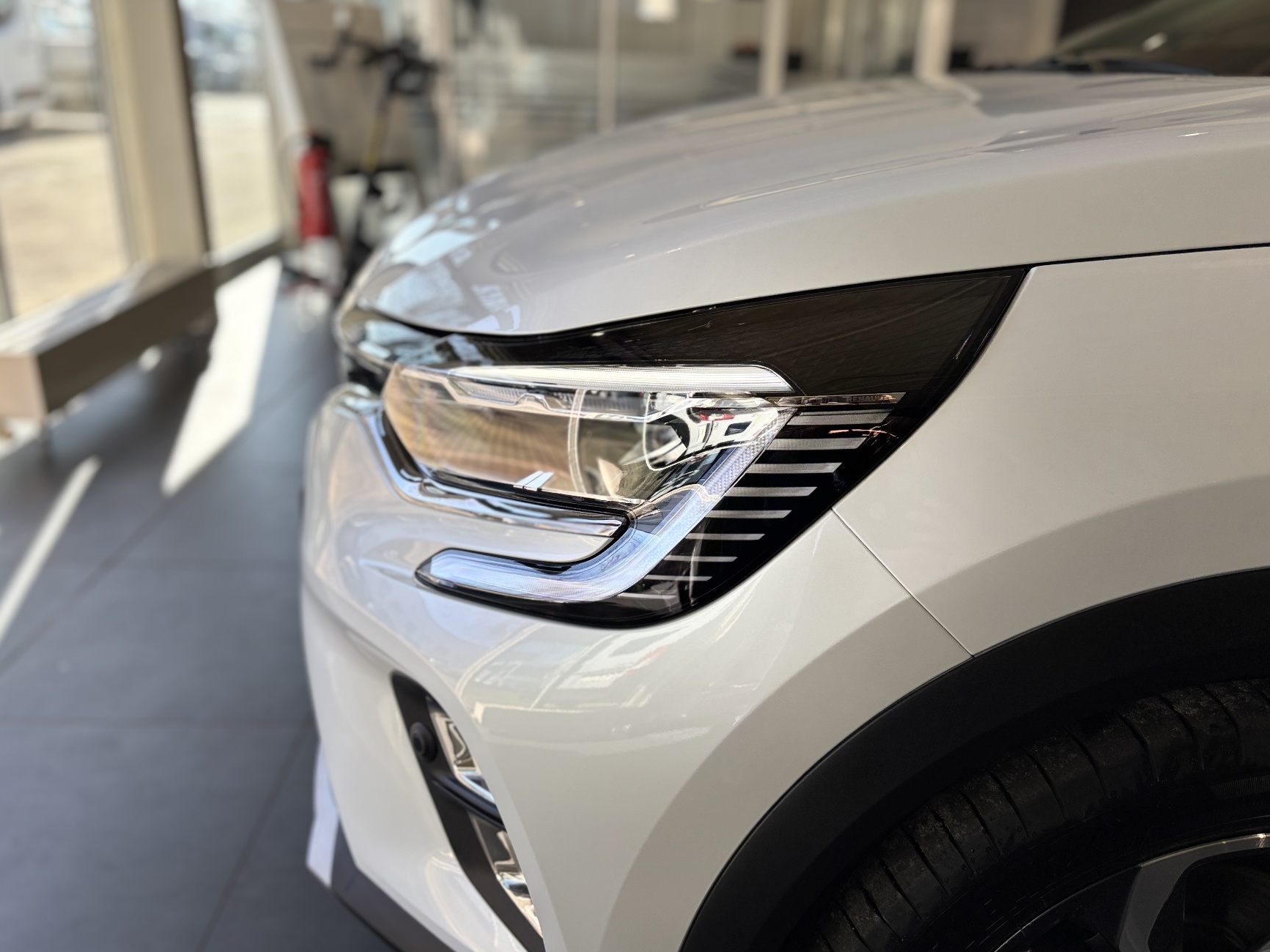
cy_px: 489
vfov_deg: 51.4
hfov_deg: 65.3
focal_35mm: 27
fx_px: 991
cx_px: 637
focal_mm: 5.96
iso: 50
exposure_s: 1/448
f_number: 1.6
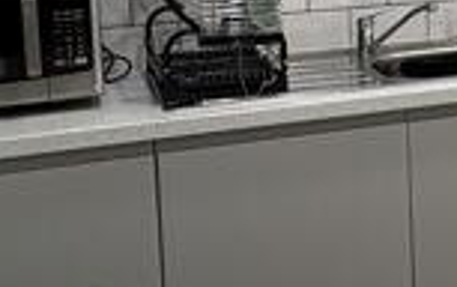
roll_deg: +0.3
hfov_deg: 18.1
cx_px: 735
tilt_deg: -5.7
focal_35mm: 99
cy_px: -69
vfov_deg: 12.9
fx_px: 1234
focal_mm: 2.22
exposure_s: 1/100
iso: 125
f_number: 2.2
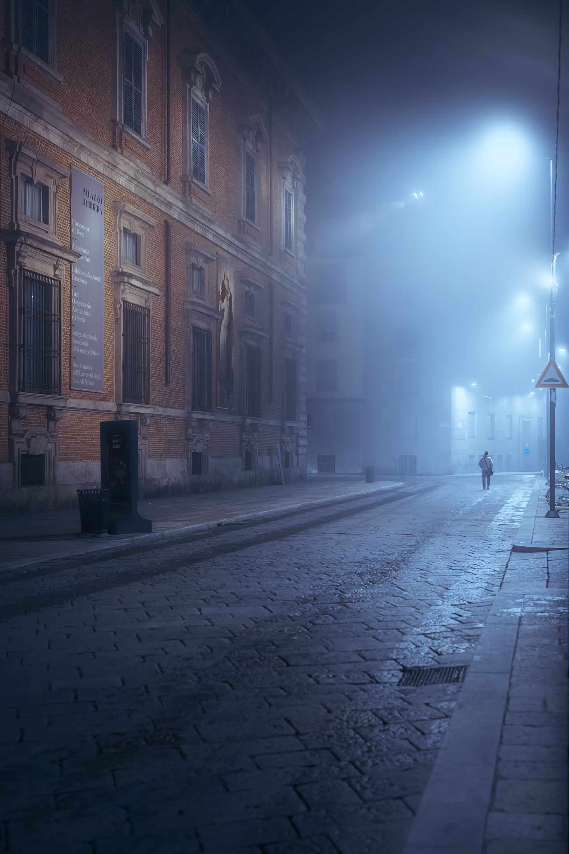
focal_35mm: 36
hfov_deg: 36.9
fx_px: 853
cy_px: 427
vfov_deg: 53.1
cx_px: 284
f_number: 1.4
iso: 400
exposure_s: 1/60
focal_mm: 24
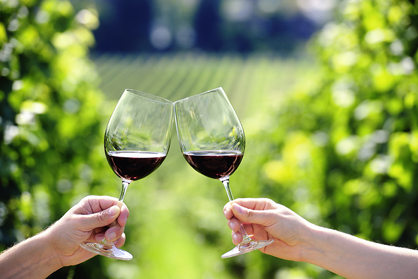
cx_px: 209
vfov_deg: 7.0
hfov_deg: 10.5
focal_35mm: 195
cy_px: 140
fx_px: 2264
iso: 100
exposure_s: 1/250
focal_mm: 195
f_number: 5.6
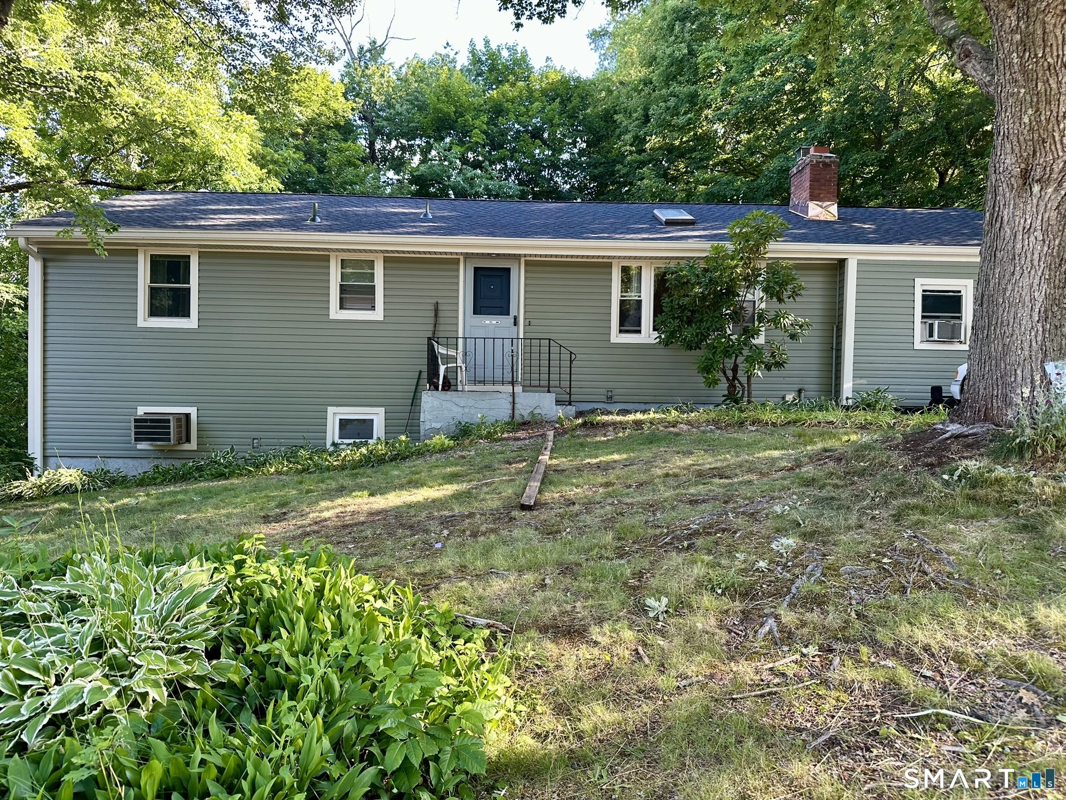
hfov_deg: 71.6
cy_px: 400
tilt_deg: -1.0
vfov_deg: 56.8
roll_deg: -1.2
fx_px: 739
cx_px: 533
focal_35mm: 24
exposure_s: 1/121
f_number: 1.78
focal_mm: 6.86
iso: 64
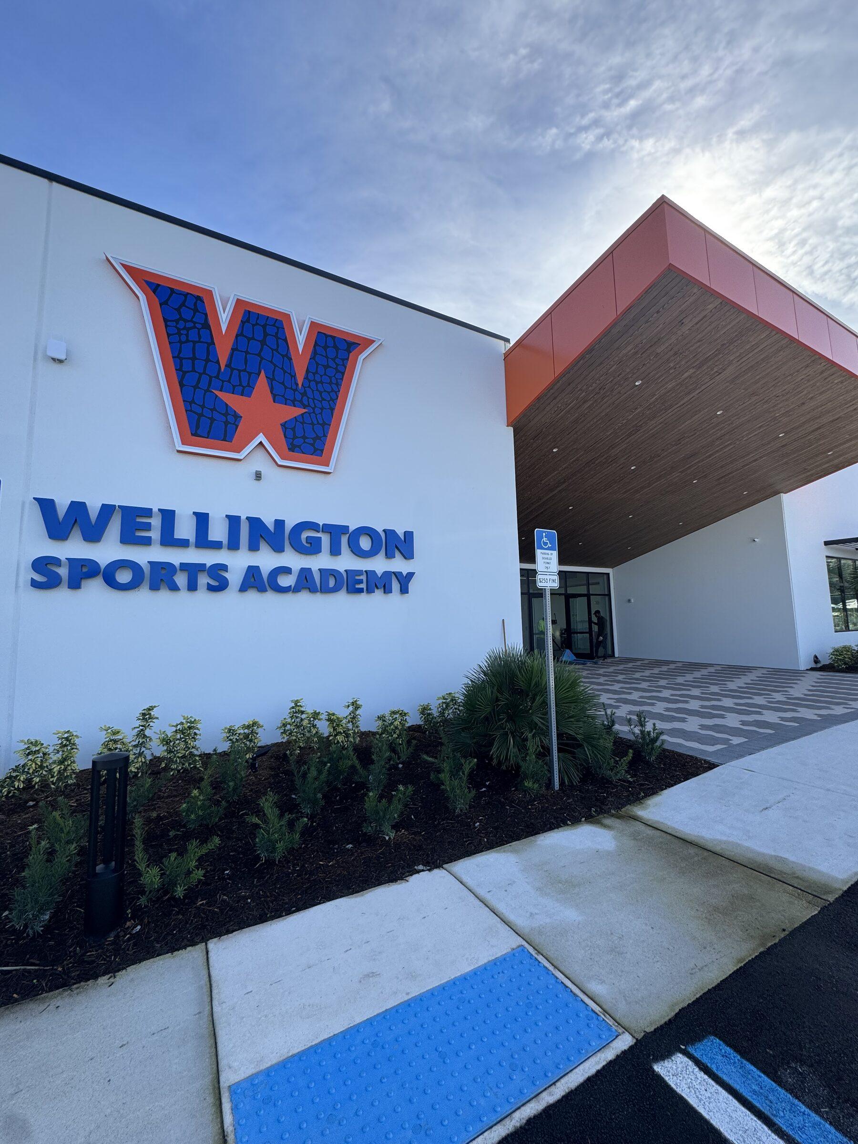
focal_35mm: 14
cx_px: 429
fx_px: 463
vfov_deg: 102.1
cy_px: 572
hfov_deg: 85.7
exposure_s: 1/657
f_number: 2.2
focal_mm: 2.22
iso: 40
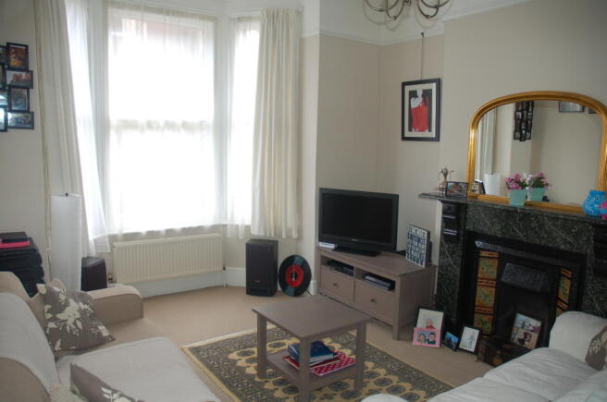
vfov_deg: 47.8
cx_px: 304
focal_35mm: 27
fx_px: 454
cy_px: 201
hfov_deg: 67.5
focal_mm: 18
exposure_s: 1/125
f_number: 3.5
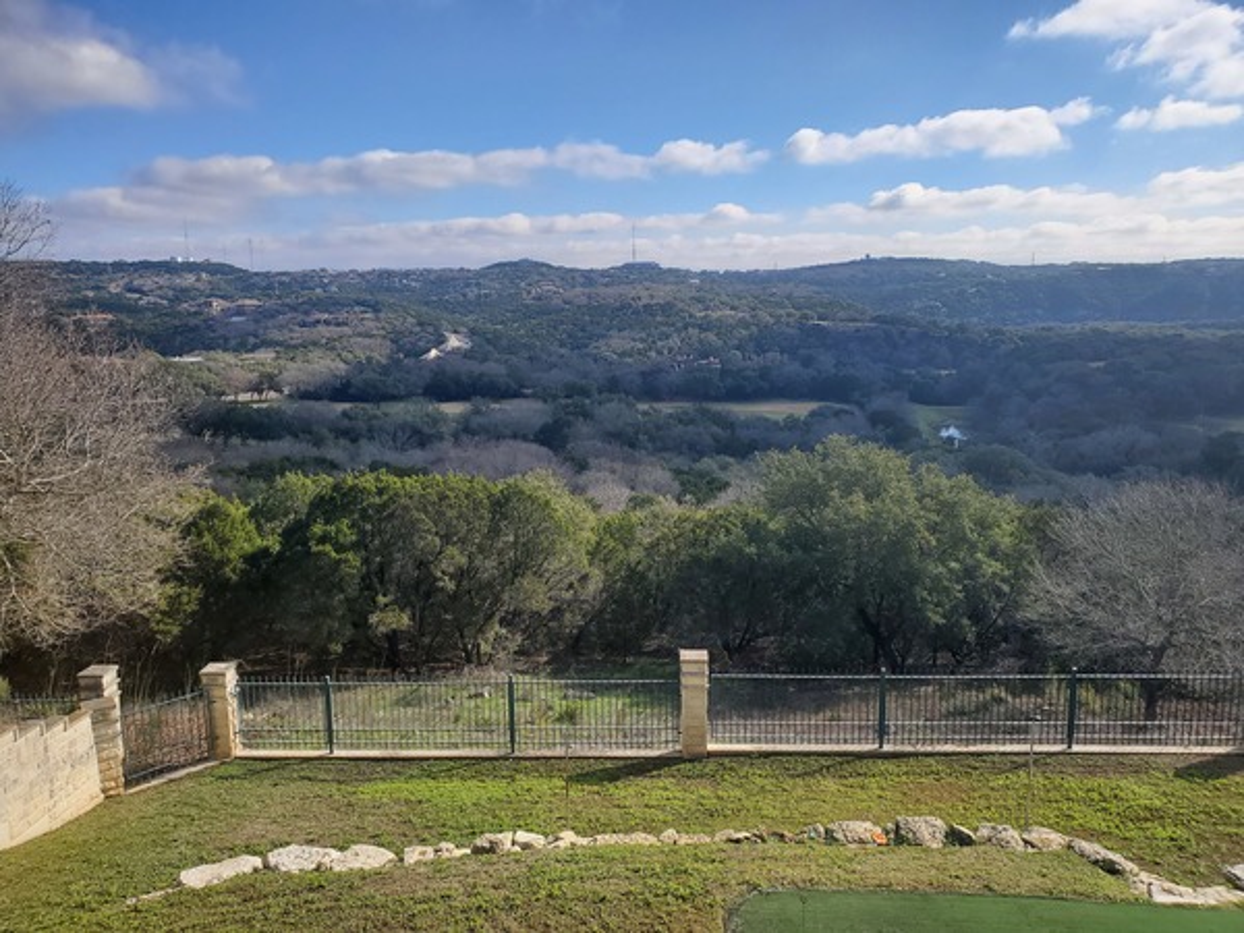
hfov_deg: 67.3
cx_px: 622
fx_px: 934
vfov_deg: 53.1
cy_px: 466
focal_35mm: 26
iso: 50
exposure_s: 1/1797
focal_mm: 4.3
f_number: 2.4
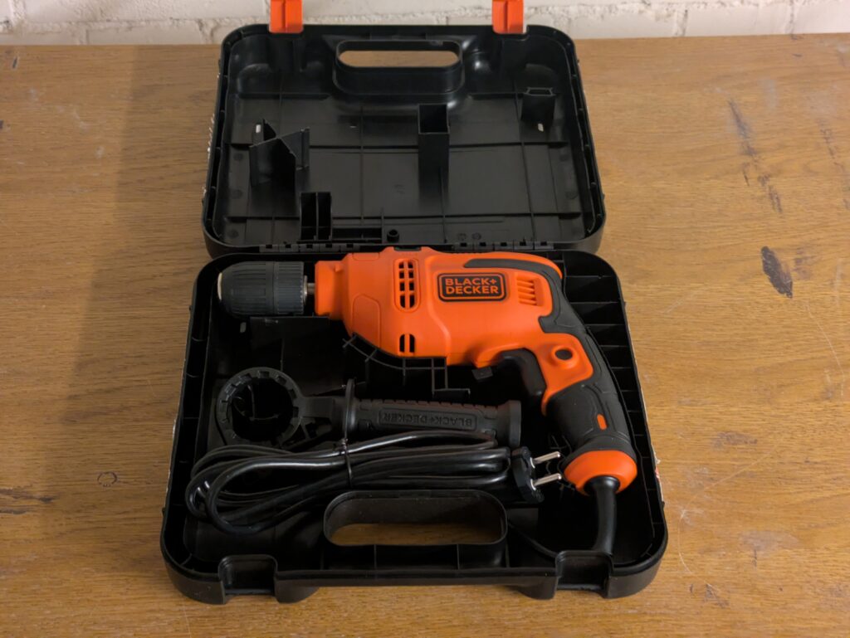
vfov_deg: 28.6
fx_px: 1253
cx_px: 425
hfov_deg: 37.5
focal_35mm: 51
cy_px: 319
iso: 384
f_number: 1.89
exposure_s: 1/25
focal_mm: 5.43
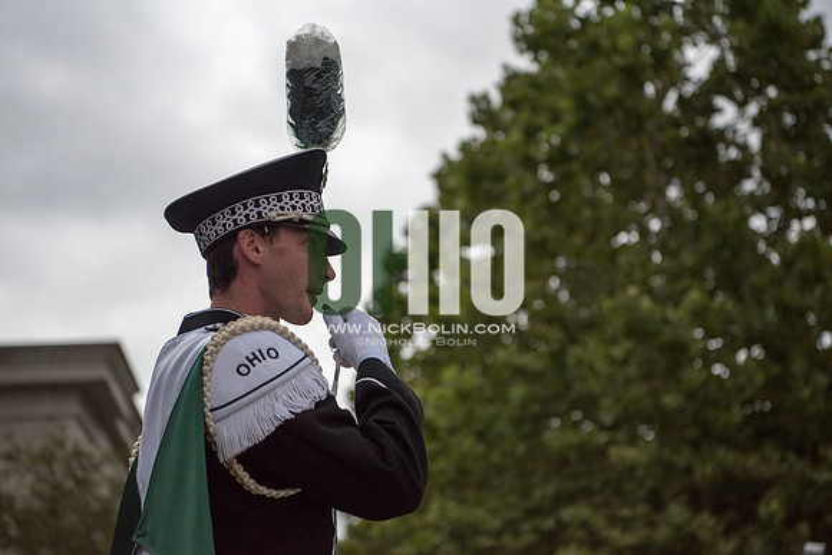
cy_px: 278
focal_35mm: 70
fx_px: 1618
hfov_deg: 28.8
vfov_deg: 19.5
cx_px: 416
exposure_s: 1/3200
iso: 1600
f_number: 3.5
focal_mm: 70
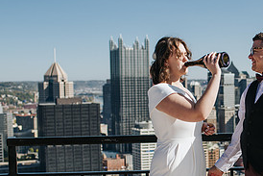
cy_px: 128
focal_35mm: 77
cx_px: 234
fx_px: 563
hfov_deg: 25.5
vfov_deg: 17.7
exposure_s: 1/1250
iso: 100
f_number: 3.2
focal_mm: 35
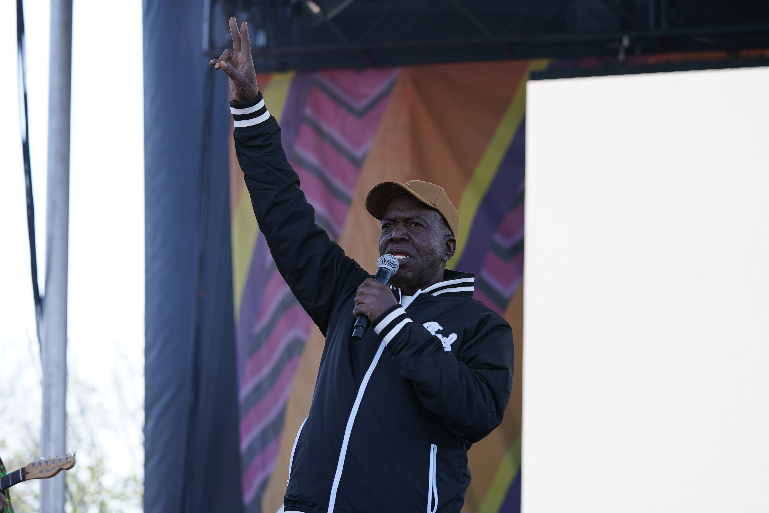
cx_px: 384
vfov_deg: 12.9
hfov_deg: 19.3
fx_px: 2264
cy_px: 256
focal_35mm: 106
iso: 100
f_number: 4.5
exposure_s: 1/160
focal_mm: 106
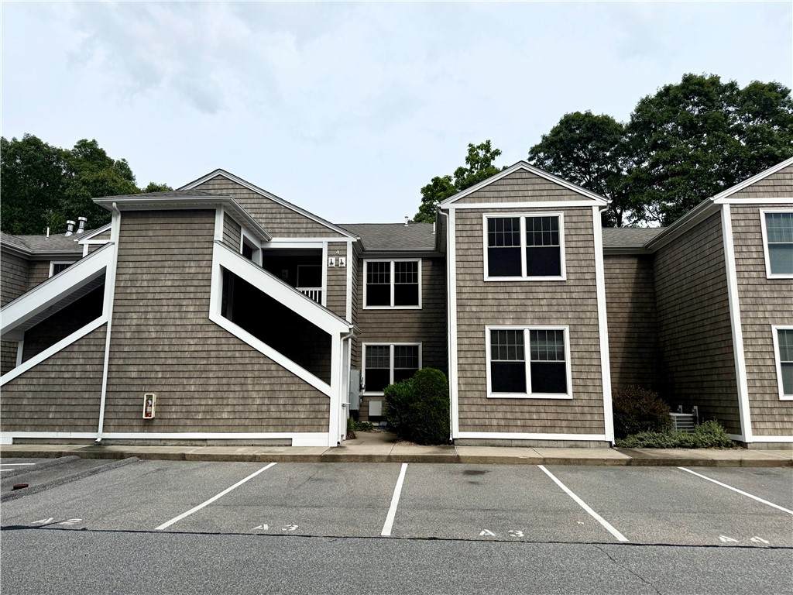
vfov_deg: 56.8
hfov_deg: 71.6
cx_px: 396
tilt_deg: +9.6
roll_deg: -0.1
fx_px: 550
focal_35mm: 24
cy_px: 298
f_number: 1.78
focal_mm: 6.76
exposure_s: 1/8130
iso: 80
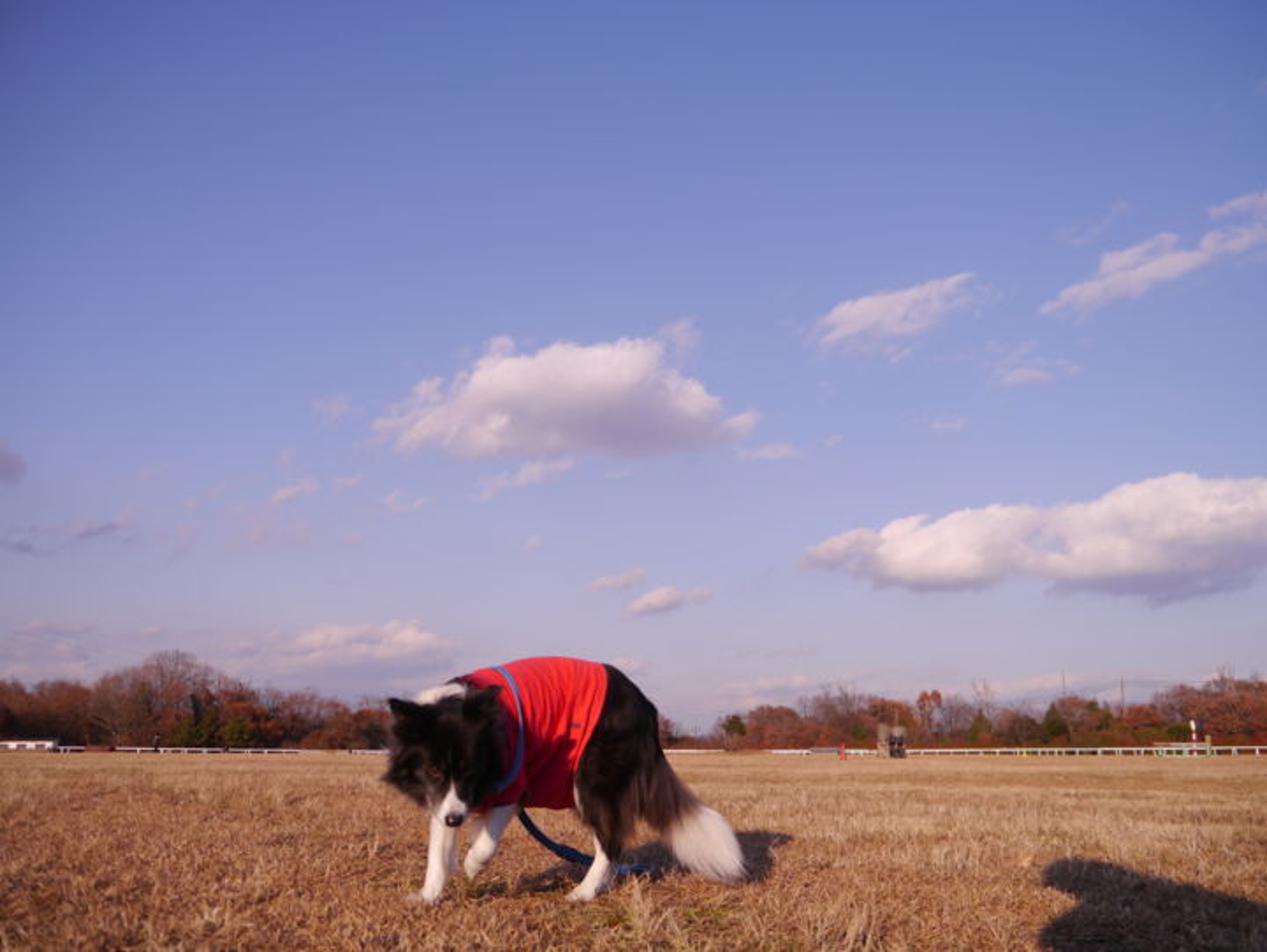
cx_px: 634
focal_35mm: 32
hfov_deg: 56.8
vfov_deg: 44.2
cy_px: 476
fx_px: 1172
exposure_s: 1/1300
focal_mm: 16
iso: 160
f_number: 4.5
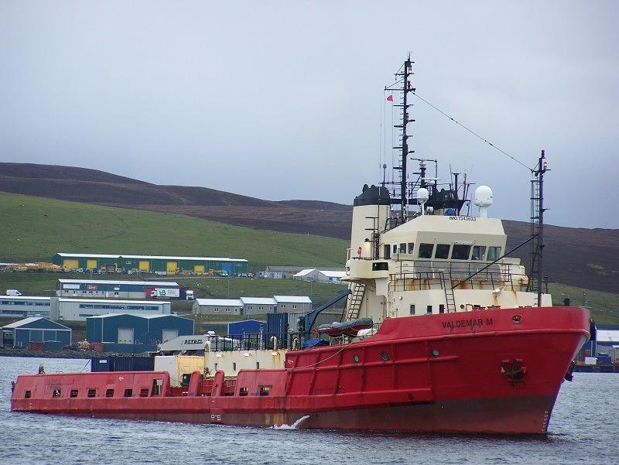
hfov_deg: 7.4
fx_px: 4795
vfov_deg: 5.6
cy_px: 232
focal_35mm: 268
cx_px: 310
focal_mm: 44.4
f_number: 3.3
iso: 80
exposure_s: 1/160
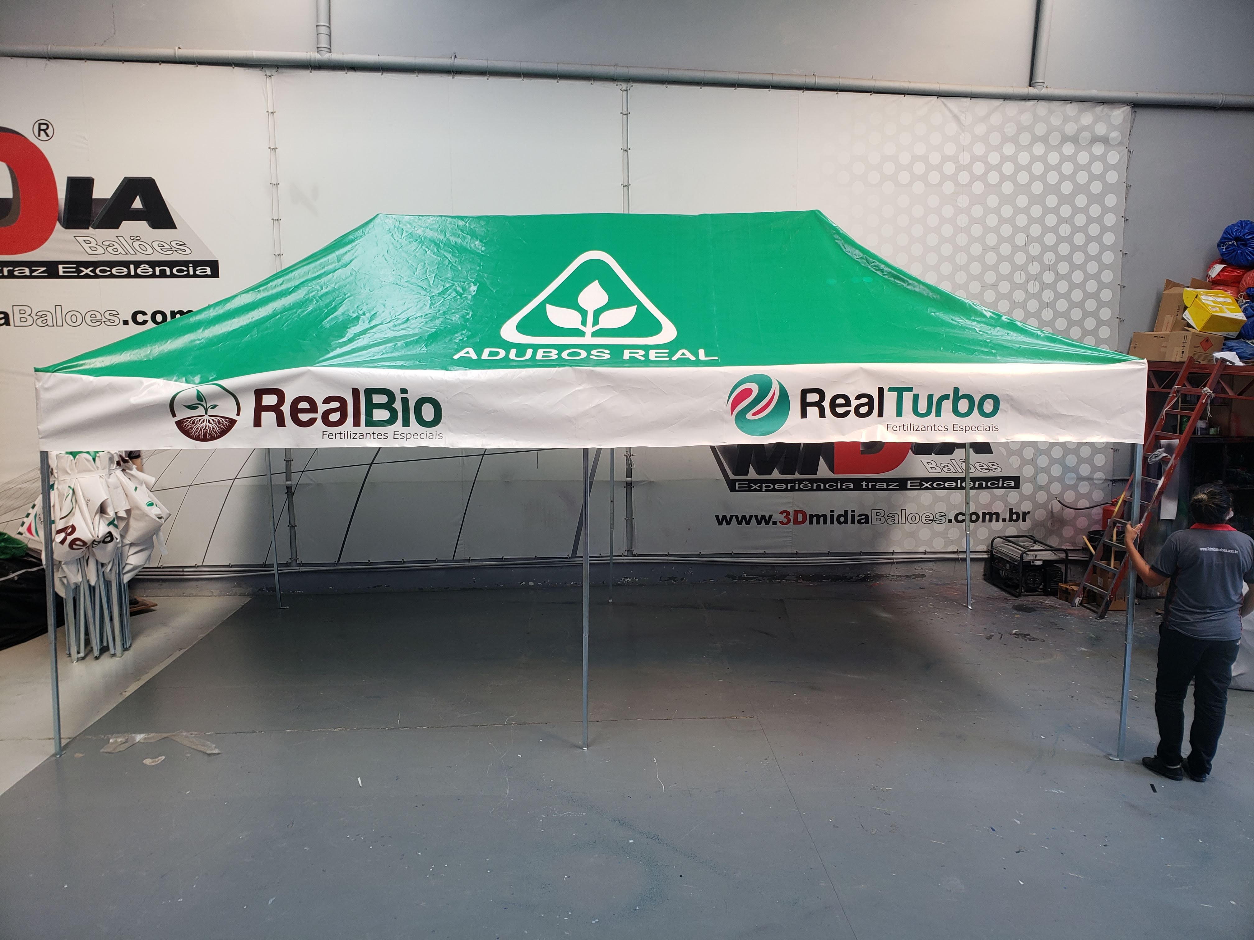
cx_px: 627
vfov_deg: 53.1
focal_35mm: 26
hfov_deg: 67.3
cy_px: 470
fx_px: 942
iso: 50
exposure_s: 1/60
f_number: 2.4
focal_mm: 4.3
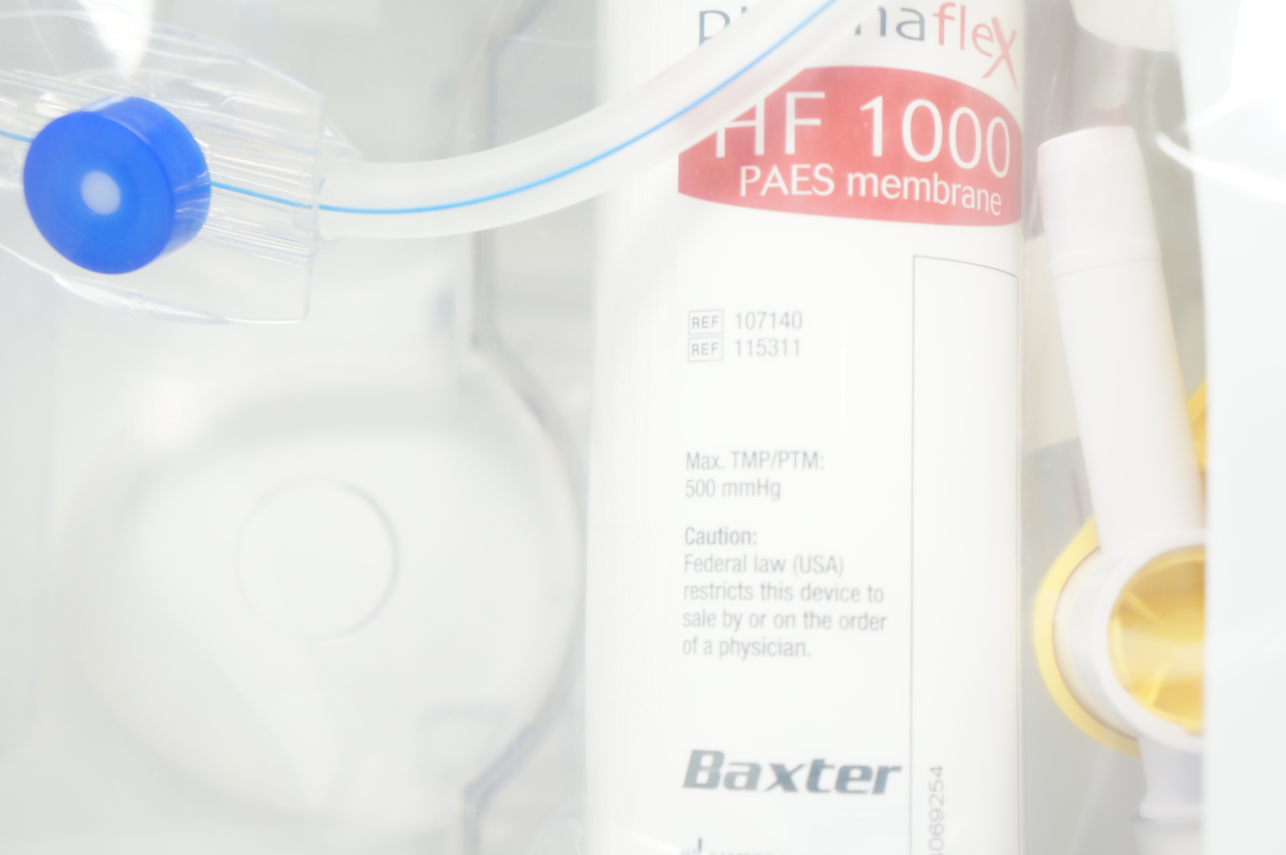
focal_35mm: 60
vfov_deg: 22.6
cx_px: 643
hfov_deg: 33.4
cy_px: 428
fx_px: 2141
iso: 400
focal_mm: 40
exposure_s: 1/50
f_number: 4.5
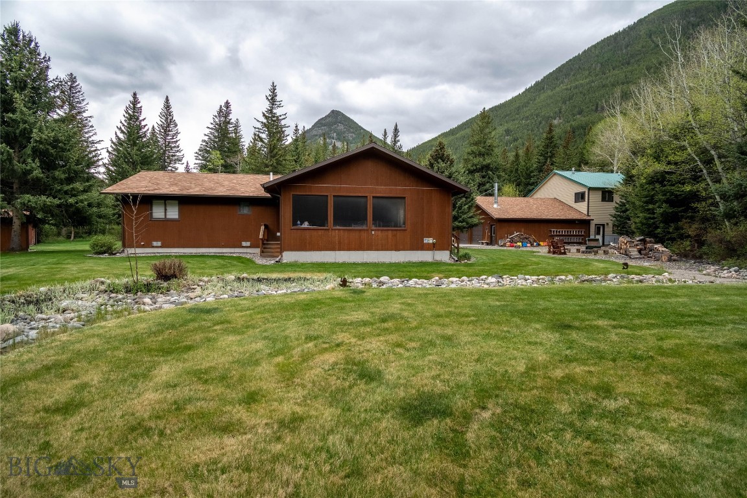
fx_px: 311
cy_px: 249
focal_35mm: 15
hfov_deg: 100.4
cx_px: 374
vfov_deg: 77.3
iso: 400
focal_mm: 10
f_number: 8
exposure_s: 1/1000
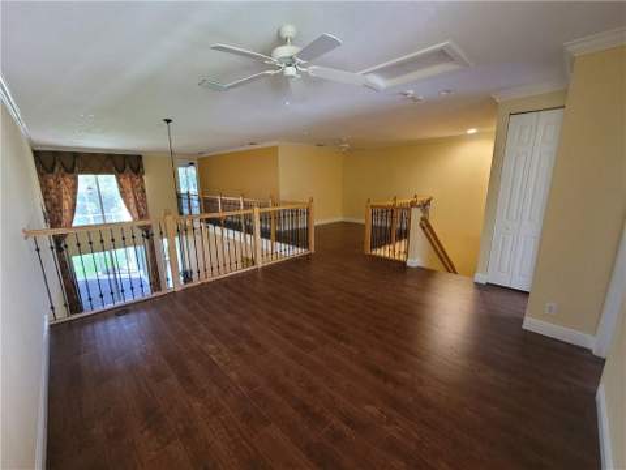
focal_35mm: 13
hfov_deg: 106.2
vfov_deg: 89.9
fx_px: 235
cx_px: 313
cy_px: 235
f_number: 2.2
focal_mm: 2.2
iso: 500
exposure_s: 1/30
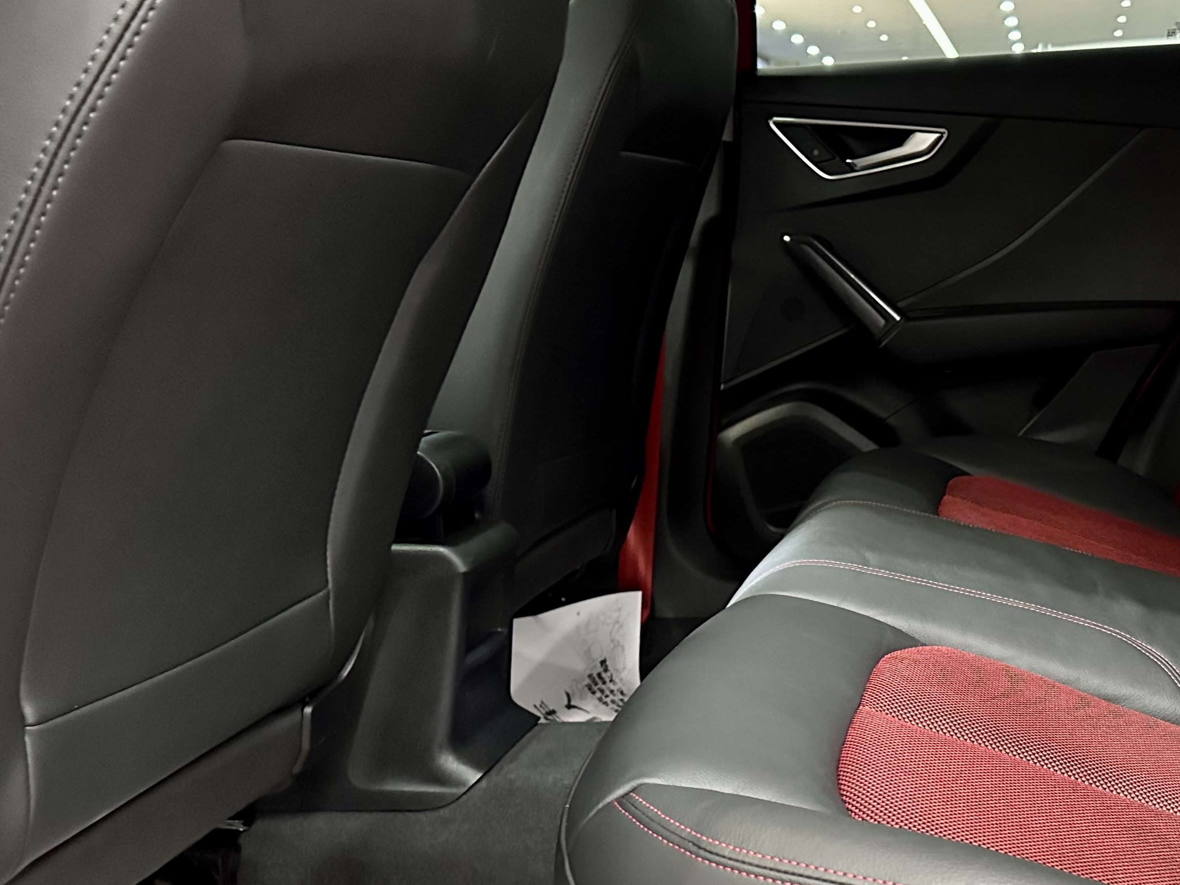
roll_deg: +0.1
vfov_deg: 35.1
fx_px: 1398
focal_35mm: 41
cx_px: 936
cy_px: 446
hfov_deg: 43.7
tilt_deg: -9.5
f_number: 1.78
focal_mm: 6.86
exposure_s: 1/33
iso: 1000
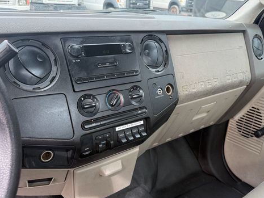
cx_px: 153
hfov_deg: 55.1
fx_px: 252
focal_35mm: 33
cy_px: 113
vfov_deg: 42.9
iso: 100
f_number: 1.78
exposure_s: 1/325
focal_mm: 6.76
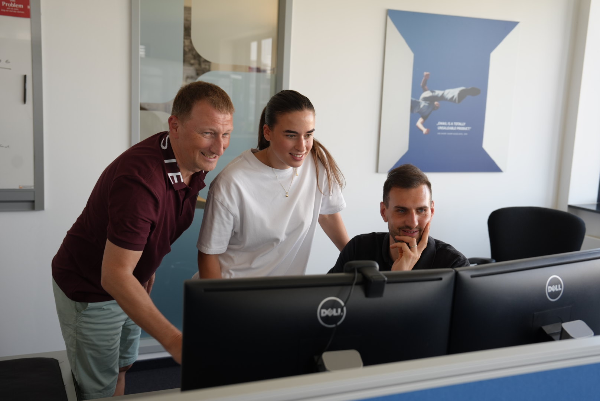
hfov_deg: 48.4
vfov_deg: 33.5
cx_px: 300
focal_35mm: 40
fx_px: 667
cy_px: 200
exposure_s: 1/160
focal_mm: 40
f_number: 4
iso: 400
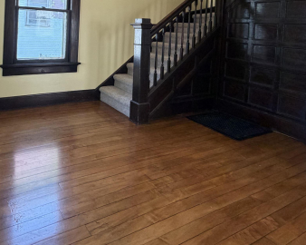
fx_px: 244
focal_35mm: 27
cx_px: 87
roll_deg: -2.8
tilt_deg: -1.9
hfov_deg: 61.5
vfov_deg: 48.6
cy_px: 34
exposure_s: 1/120
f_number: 2.2
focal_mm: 2.22
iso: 250
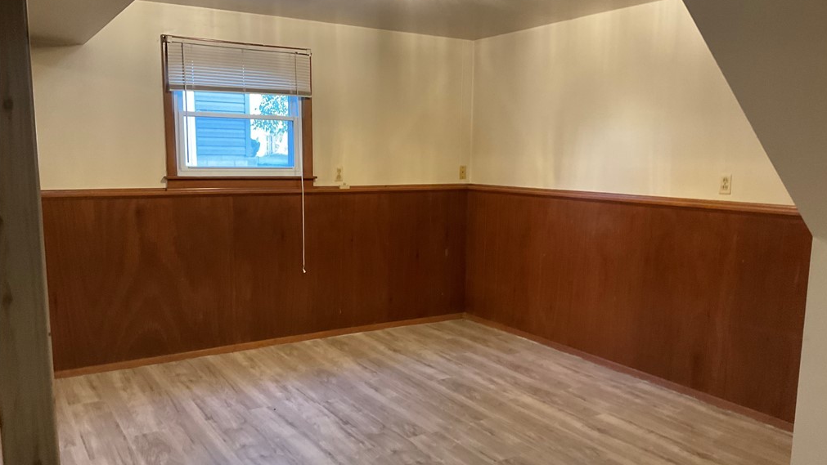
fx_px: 702
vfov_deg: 36.6
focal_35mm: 32
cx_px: 416
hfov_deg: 61.0
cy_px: 262
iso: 250
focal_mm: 3
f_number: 1.8
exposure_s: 1/40
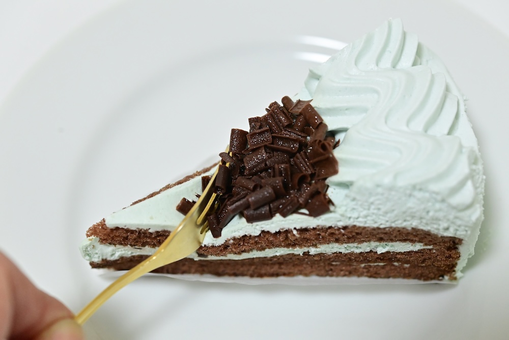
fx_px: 848
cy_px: 170
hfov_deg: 33.4
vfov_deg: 22.6
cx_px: 254
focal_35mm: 60
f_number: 5
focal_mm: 60
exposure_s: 1/160
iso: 6400
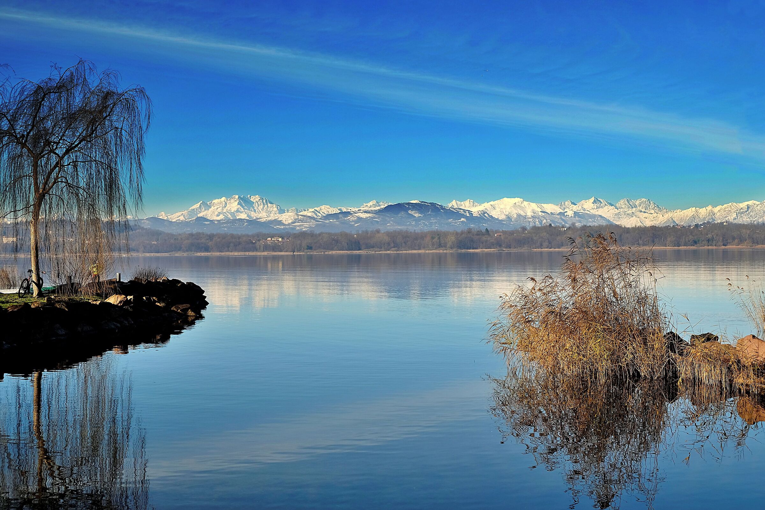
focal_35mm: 42
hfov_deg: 46.4
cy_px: 255
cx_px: 382
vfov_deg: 31.9
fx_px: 892
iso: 200
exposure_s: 1/750
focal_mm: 27.7
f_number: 5
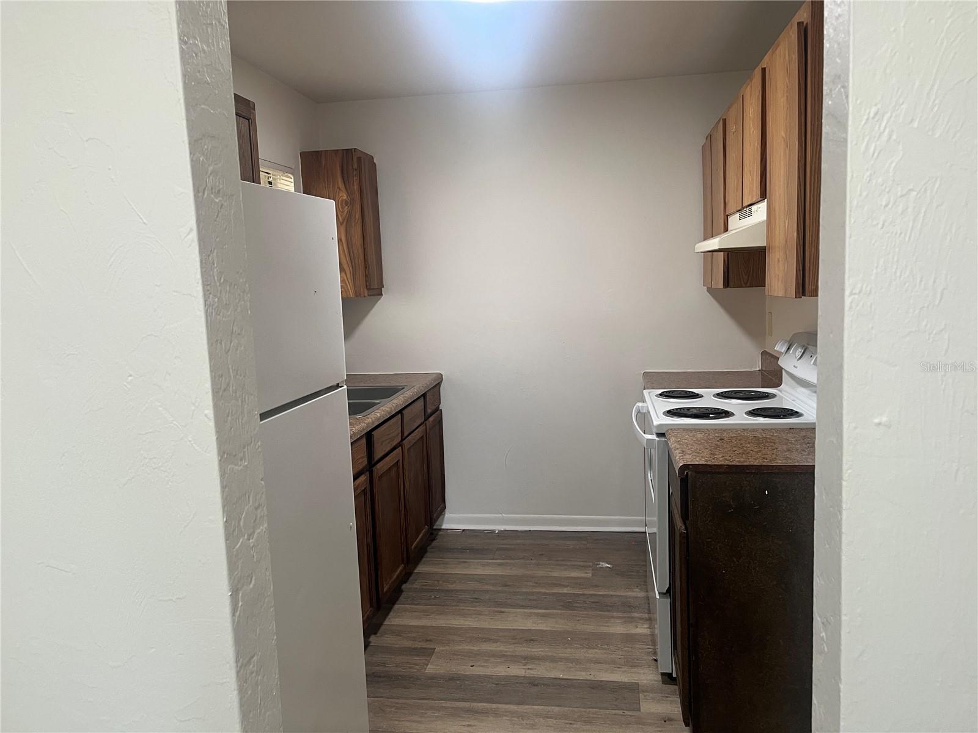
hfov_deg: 67.3
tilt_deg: -6.5
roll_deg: +1.8
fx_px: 735
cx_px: 489
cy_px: 366
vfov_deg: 53.1
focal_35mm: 26
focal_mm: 5.1
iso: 125
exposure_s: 1/60
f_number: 1.6
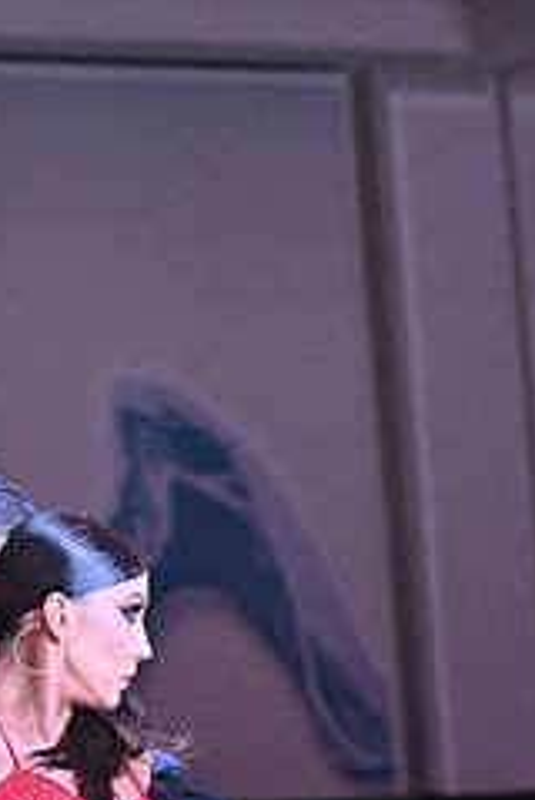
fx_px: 6468
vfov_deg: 7.0
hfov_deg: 4.7
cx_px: 92
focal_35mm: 291
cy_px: 964
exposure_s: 1/400
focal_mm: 120
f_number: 5.6
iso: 4000
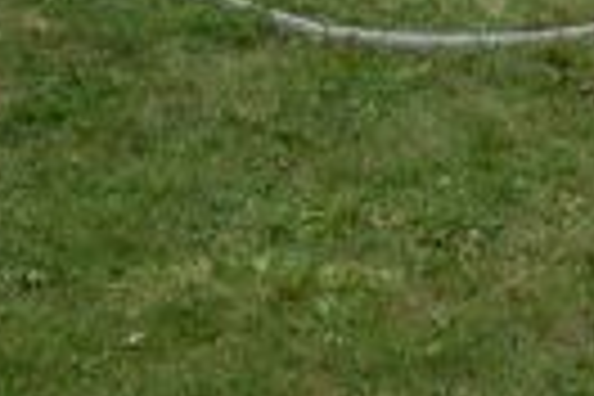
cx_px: 1080
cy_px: 590
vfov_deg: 7.0
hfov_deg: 10.1
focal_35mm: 192
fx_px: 3168
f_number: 2.8
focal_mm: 8
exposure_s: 1/395
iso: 100
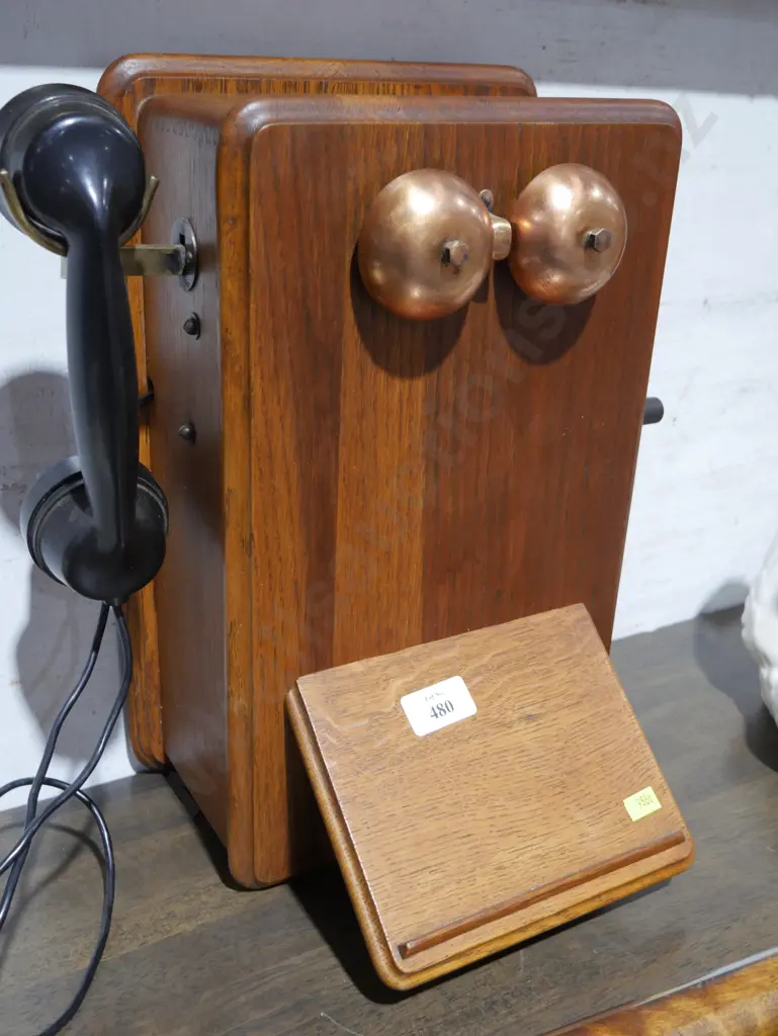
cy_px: 518
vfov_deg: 49.0
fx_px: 1138
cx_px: 389
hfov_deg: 37.8
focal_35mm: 38
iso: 800
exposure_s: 1/60
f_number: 4.1
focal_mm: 19
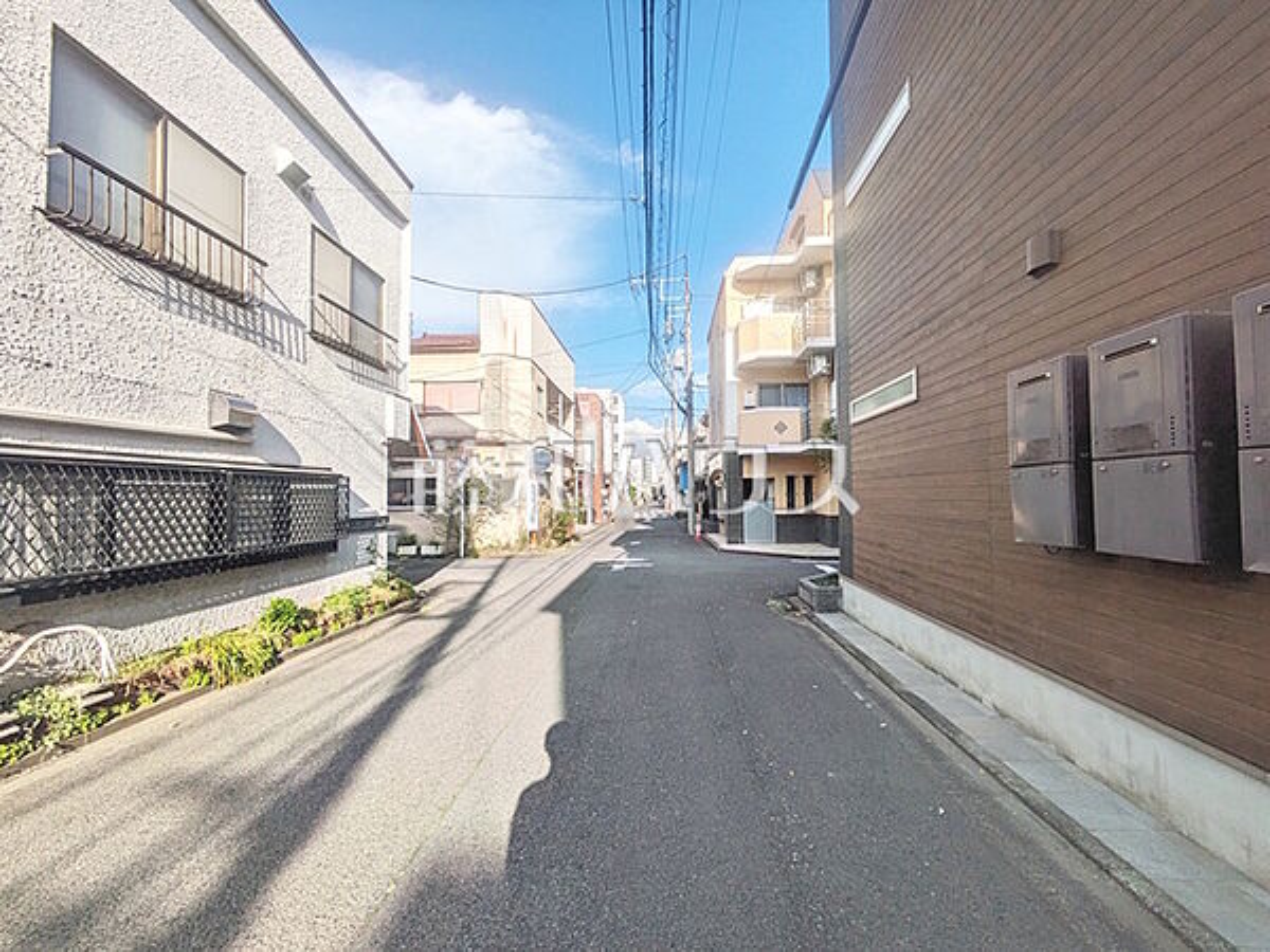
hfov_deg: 102.1
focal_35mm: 14
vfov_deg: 85.7
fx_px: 514
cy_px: 476
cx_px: 635
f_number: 2.2
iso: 45
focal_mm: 1.83
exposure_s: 1/1527
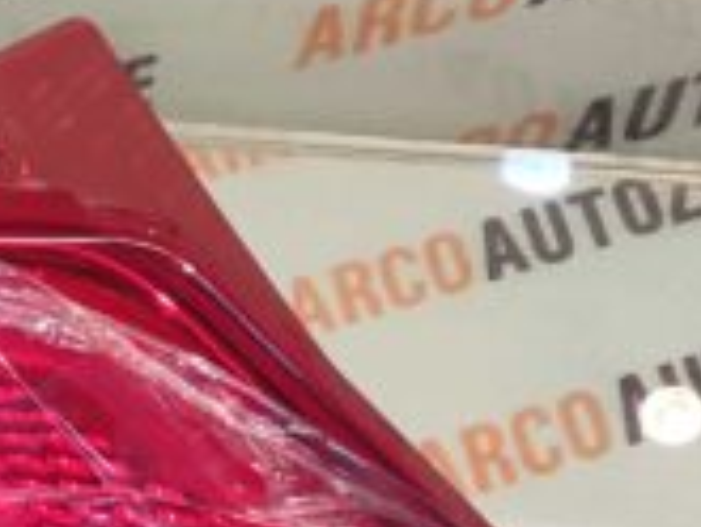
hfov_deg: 19.6
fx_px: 1601
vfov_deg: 18.5
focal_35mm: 79
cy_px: 410
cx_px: -497
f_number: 1.79
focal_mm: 4.74
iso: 165
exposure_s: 1/33
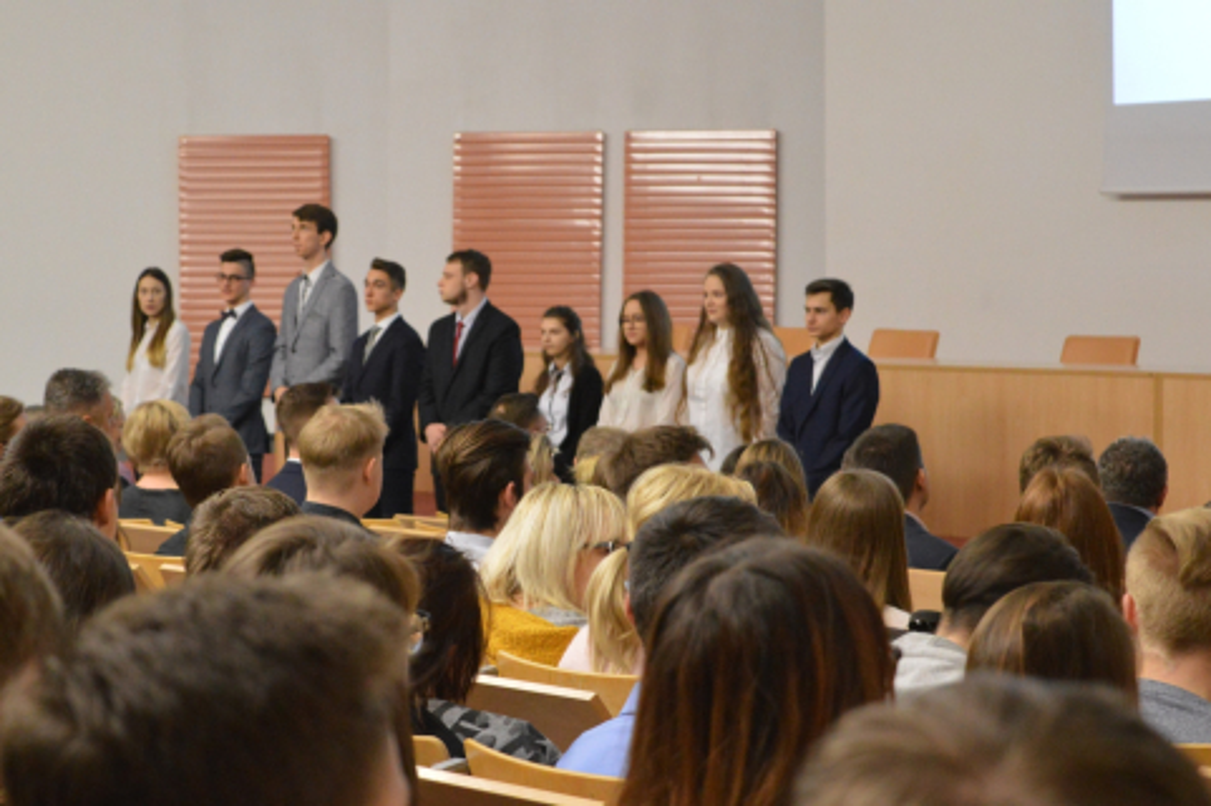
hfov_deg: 24.6
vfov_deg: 16.5
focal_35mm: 82
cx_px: 606
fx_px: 2773
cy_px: 403
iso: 3200
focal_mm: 55
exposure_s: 1/30
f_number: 5.6
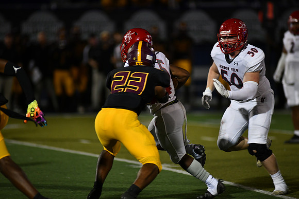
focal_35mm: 300
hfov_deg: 6.9
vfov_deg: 4.6
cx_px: 150
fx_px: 2492
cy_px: 100
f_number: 2.8
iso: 1400
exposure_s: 1/1000
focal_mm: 300
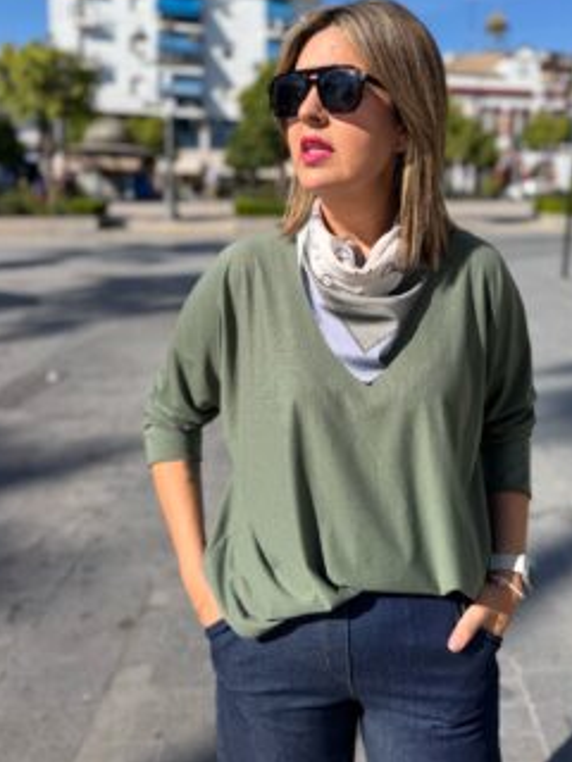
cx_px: 346
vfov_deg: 59.3
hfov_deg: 46.5
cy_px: 291
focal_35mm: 30
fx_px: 661
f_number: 1.78
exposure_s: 1/4673
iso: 80
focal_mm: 6.76
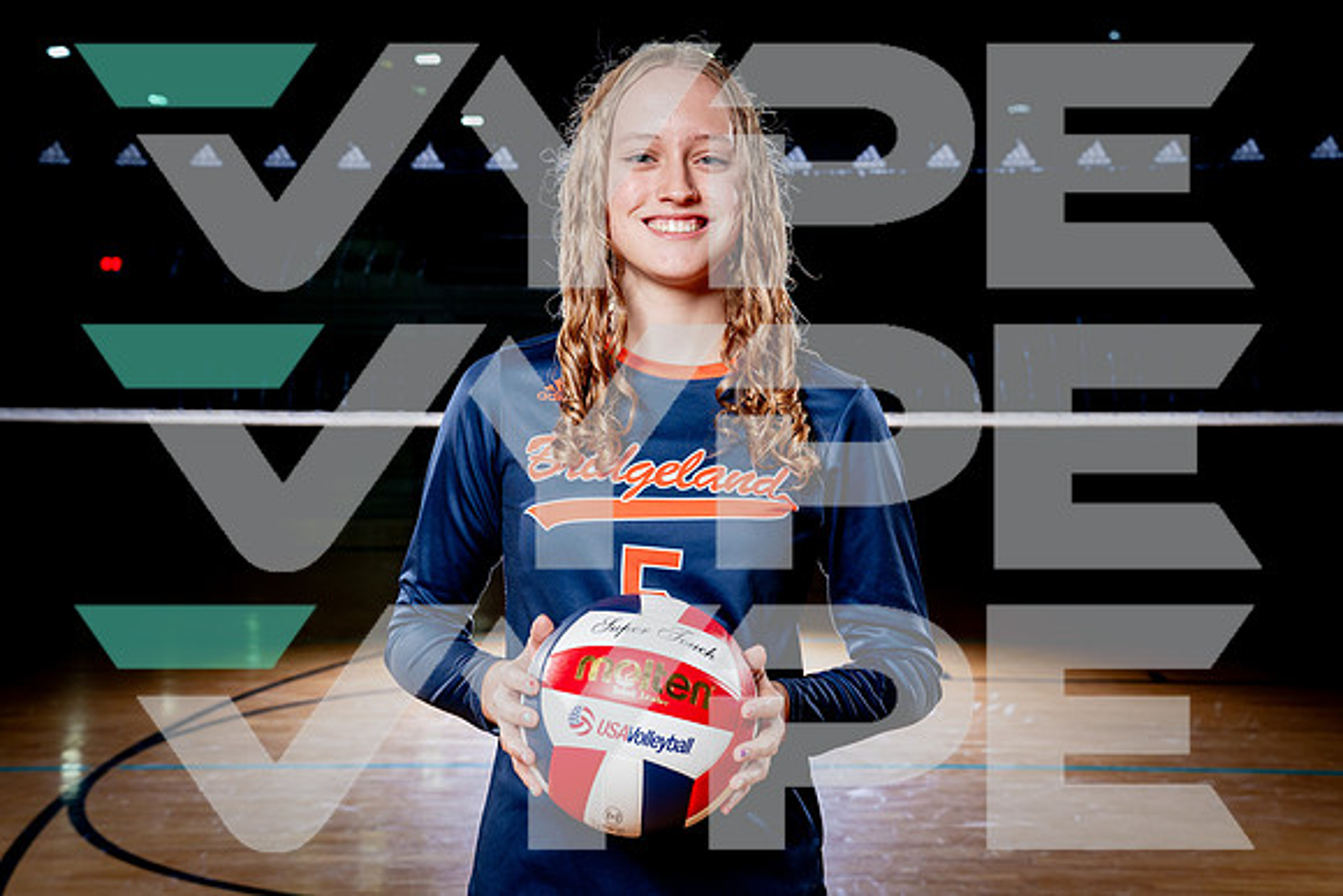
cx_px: 672
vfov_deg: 27.3
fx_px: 1846
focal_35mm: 49
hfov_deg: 40.0
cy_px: 448
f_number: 6.3
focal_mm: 49
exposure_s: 1/250
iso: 400
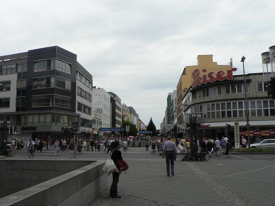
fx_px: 286
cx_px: 138
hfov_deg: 51.4
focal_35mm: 36
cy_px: 103
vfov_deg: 39.7
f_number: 6.3
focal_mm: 6
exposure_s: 1/800
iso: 200
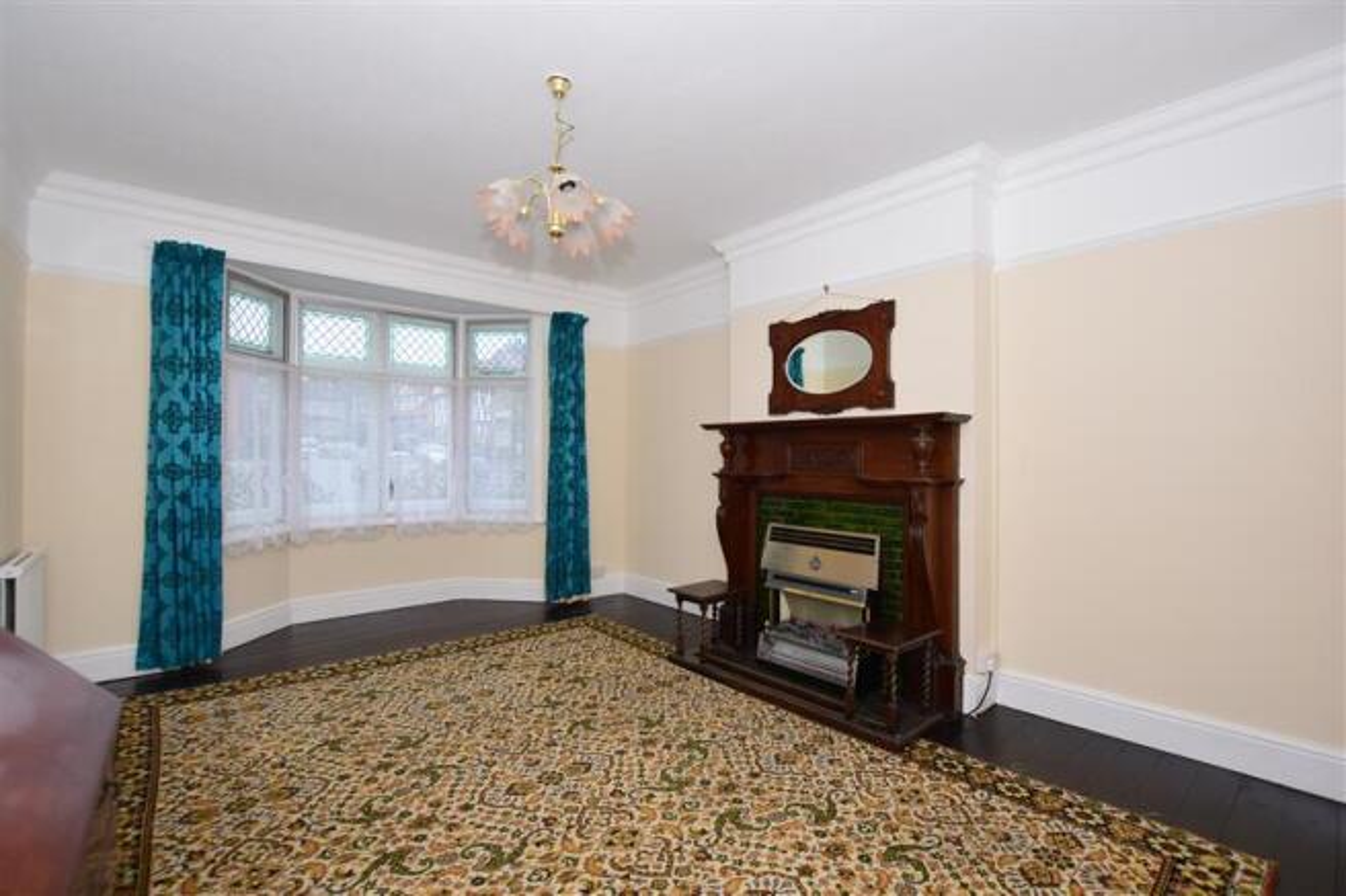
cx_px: 673
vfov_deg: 77.3
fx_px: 561
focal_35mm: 15
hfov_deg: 100.4
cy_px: 448
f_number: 5.6
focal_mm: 10
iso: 400
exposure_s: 1/100
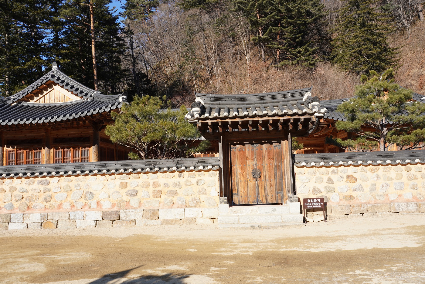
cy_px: 142
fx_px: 354
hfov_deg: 61.9
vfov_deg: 43.6
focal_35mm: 30
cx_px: 212
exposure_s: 1/100
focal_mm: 30
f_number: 14
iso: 200
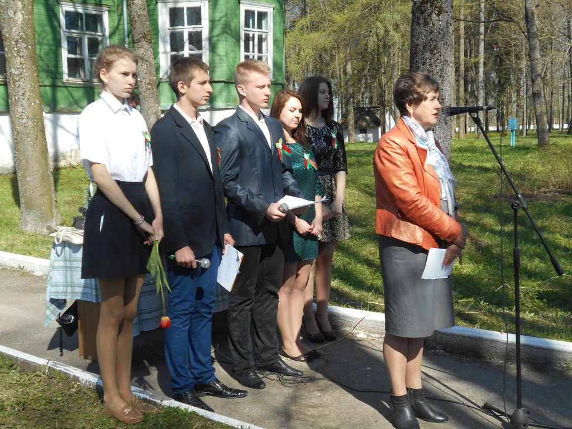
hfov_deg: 38.2
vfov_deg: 29.1
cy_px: 214
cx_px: 286
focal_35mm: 50
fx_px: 826
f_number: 4.5
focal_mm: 8.8
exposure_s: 1/320
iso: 80
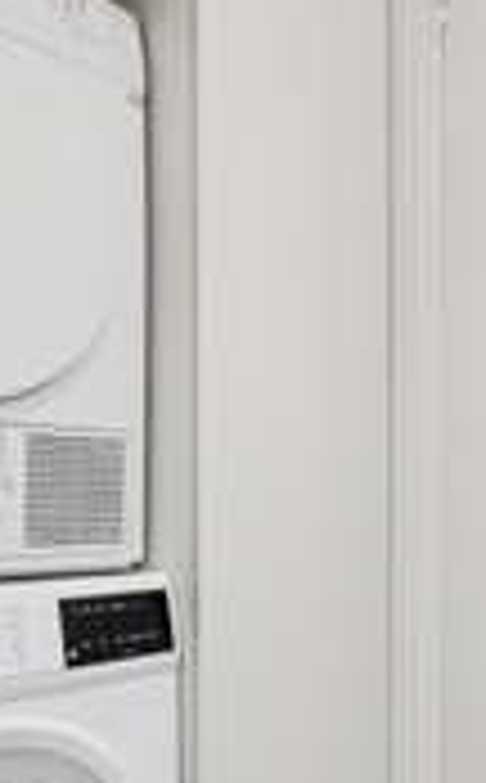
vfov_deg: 52.0
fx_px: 788
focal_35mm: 37
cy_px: 508
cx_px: 351
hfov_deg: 33.7
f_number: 7.1
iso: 800
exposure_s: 1/15
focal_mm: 10
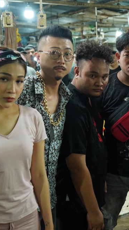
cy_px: 117
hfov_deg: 18.6
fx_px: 389
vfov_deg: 32.8
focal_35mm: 64
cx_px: 104
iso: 3200
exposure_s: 1/125
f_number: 4
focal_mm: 40
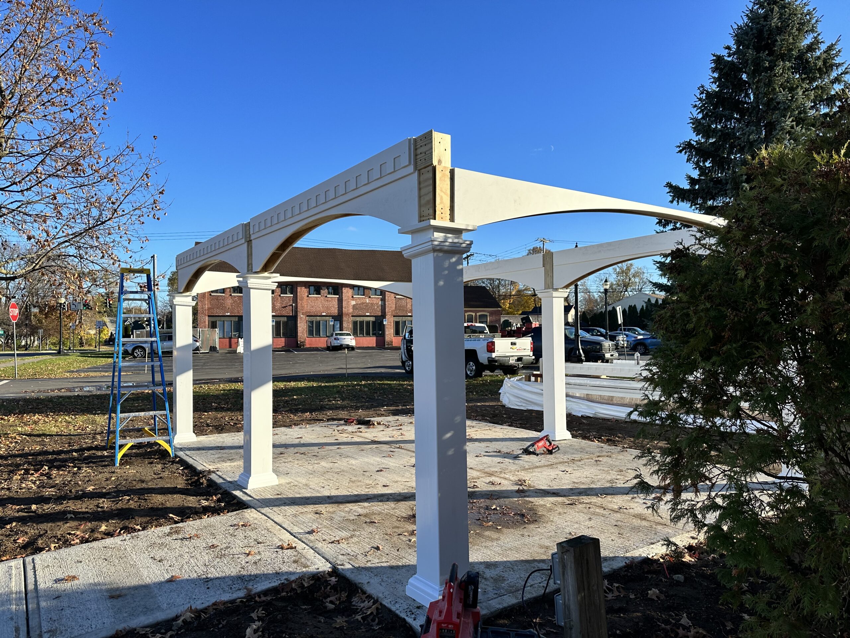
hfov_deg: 71.6
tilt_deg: +0.3
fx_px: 589
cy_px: 319
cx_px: 425
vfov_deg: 56.8
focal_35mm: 24
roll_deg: +0.4
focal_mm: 6.86
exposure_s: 1/2967
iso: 80
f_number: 1.78
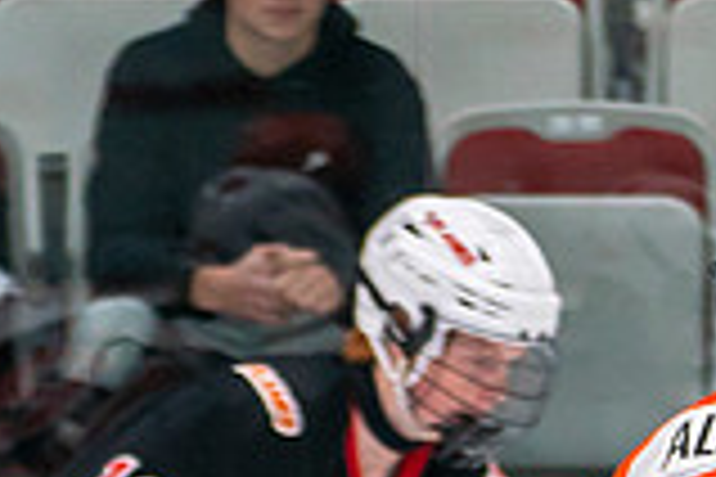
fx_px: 22154
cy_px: 965
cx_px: 906
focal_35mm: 1114
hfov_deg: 1.9
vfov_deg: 1.2
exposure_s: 1/640
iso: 800
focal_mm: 160
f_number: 2.8
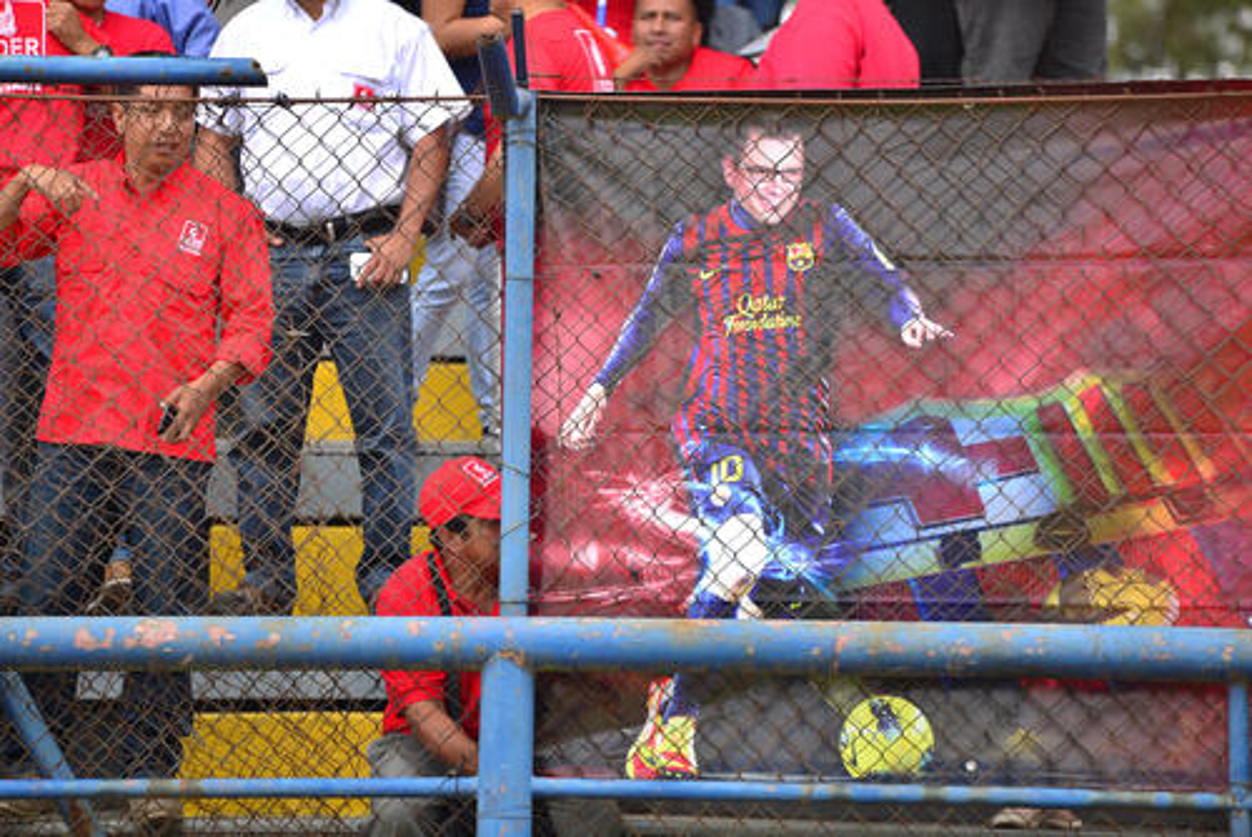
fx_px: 6959
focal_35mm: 200
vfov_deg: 6.9
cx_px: 626
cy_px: 418
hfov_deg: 10.3
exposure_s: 1/200
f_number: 3.2
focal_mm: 200
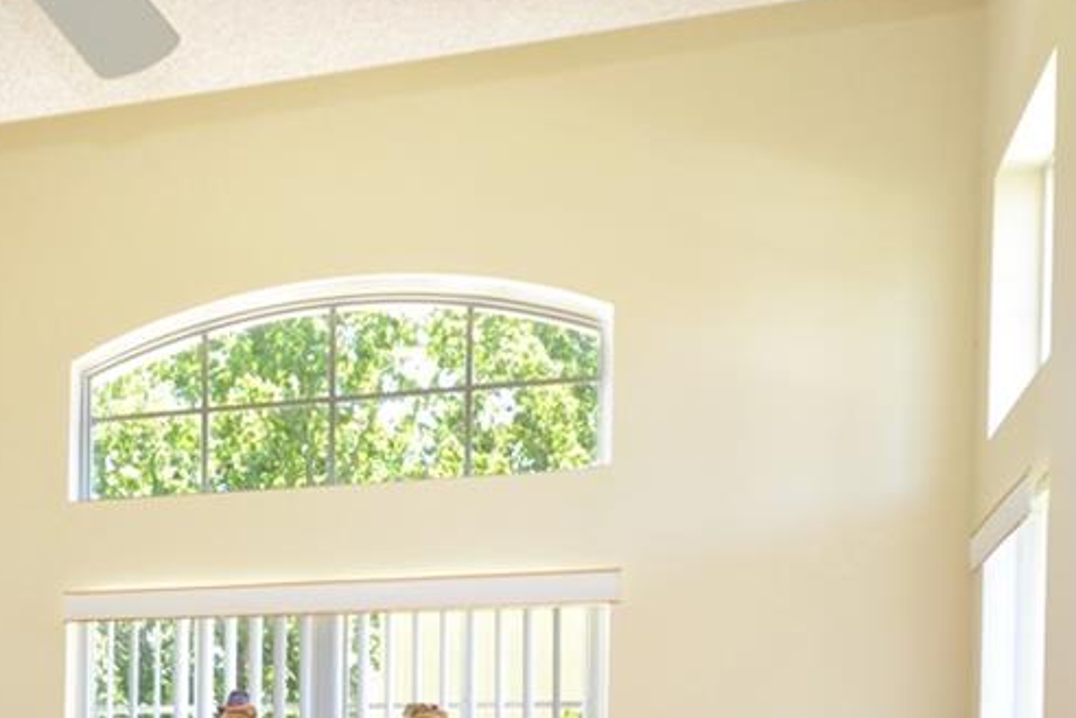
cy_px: 854
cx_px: 72
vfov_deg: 23.2
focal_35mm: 54
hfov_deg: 34.6
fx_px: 1603
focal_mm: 11
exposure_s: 1/80
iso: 400
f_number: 4.2
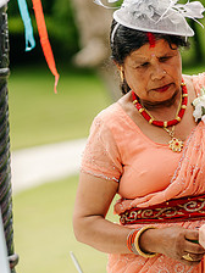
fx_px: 1674
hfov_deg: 7.0
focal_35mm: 212
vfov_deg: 9.3
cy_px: 97
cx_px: 165
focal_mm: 85
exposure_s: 1/1600
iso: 100
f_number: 2.2
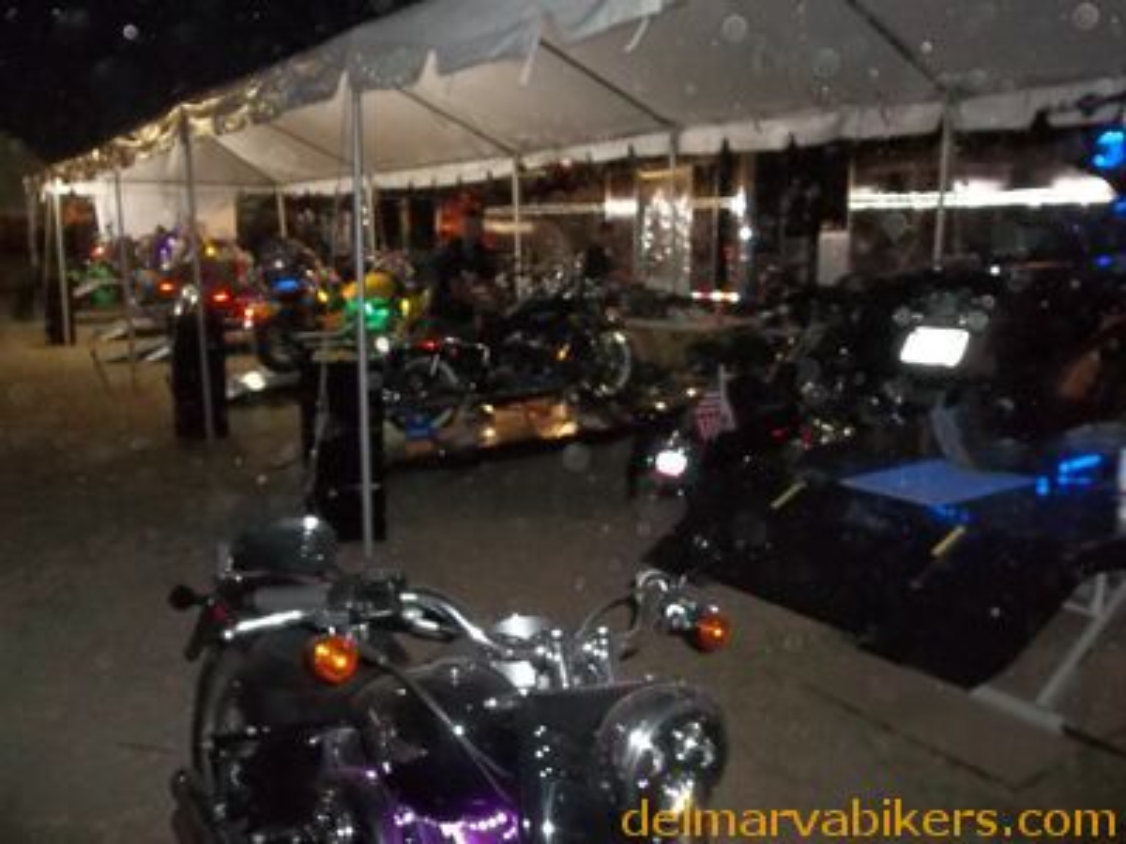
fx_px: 878
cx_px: 563
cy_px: 422
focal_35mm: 27
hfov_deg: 65.3
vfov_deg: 51.4
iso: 320
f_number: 3.5
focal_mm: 4.9
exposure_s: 1/30
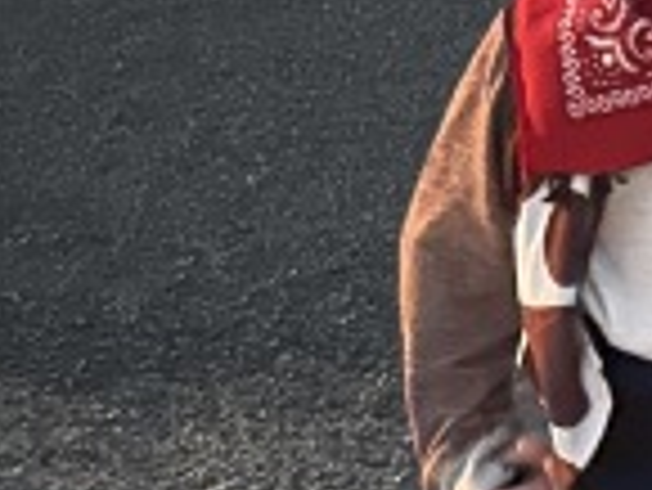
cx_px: 1326
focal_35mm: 106
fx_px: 1998
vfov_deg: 13.4
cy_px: -171
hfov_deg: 14.9
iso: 2500
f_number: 1.78
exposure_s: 1/15
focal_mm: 6.86
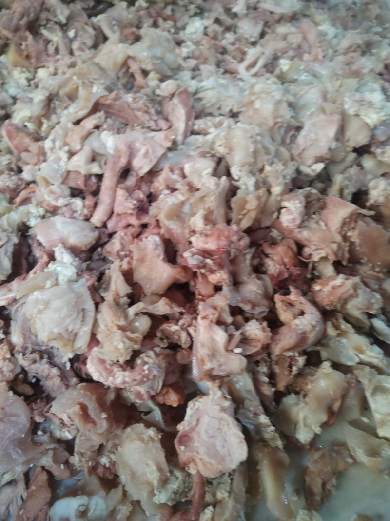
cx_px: 195
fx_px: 391
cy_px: 260
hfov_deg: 53.1
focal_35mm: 26
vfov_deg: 67.3
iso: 1106
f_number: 1.8
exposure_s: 1/25
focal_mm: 4.75
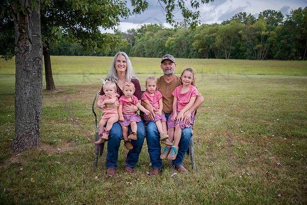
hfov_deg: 58.7
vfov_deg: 41.1
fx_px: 273
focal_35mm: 32
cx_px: 154
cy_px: 102
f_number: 4
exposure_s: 1/640
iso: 400
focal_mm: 32
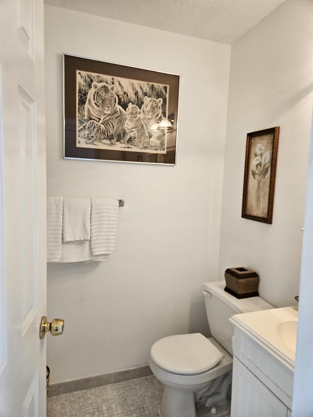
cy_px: 208
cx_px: 156
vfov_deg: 73.9
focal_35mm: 23
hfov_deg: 58.9
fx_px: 277
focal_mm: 5.4
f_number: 1.8
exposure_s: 1/120
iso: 160
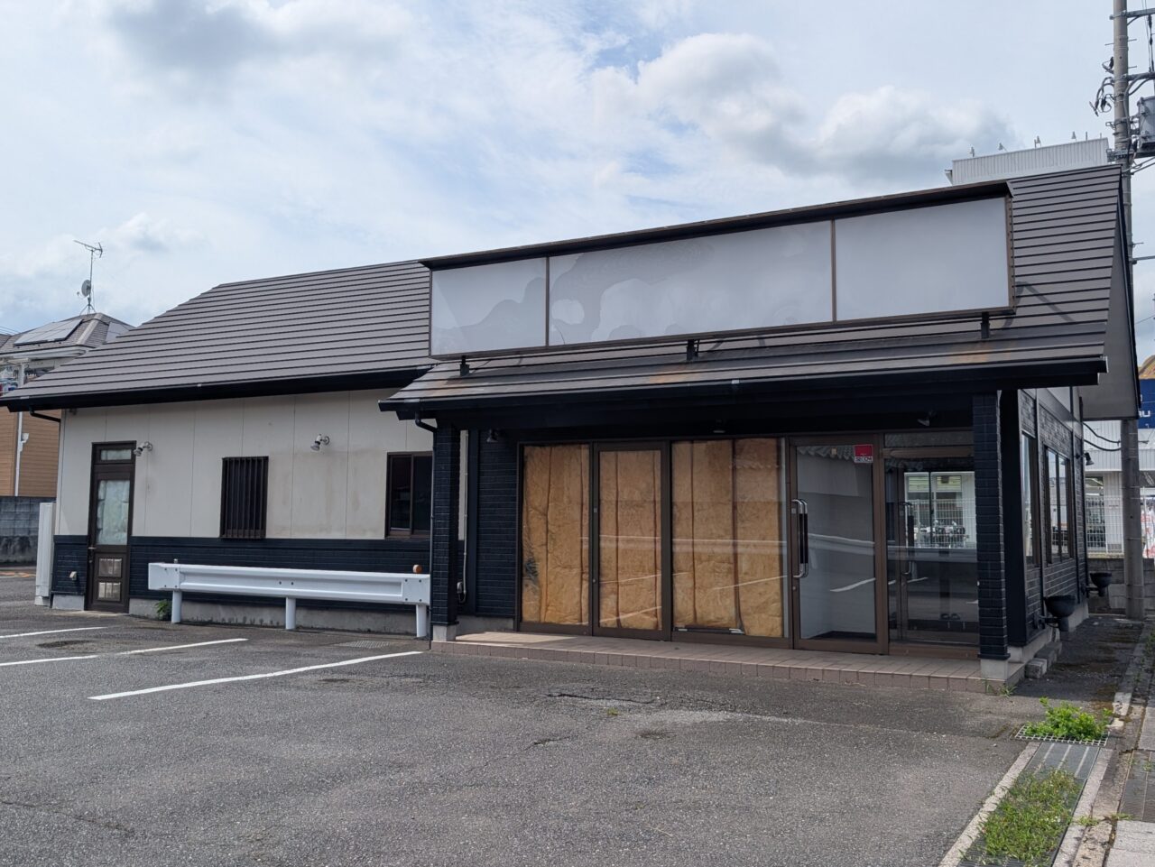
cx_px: 578
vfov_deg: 56.8
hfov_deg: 71.6
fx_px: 801
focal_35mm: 24
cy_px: 434
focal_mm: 6.9
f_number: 1.68
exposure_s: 1/1404
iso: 21
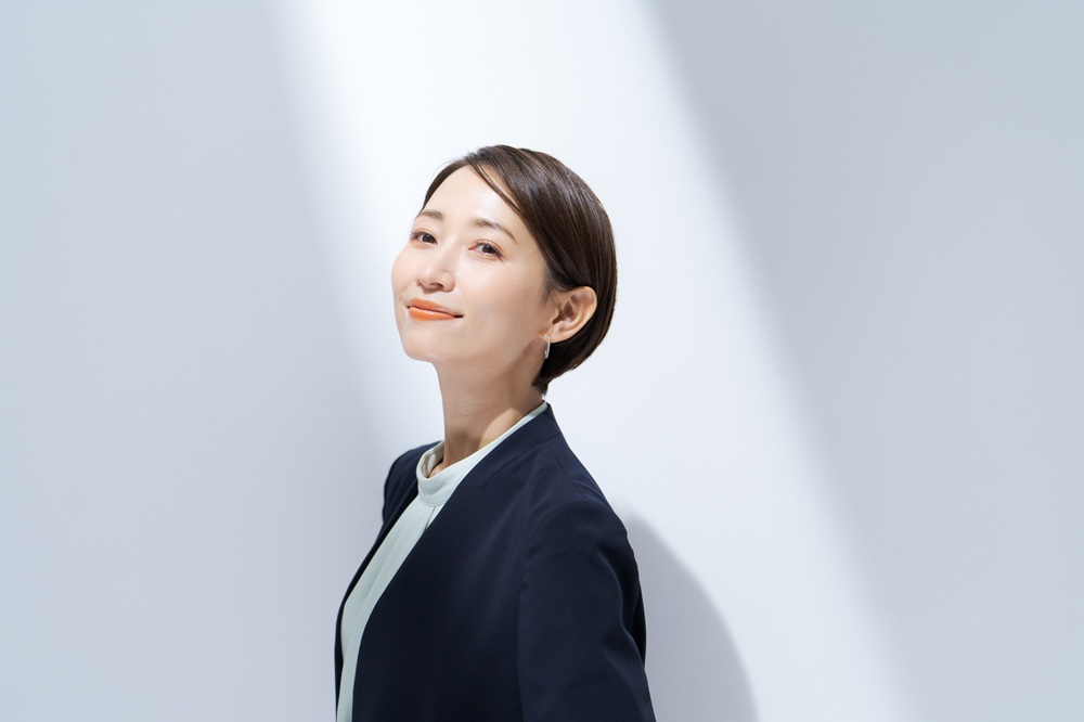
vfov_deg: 14.5
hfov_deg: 21.7
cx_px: 542
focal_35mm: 94
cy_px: 361
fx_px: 2829
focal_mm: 94
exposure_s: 1/320
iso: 400
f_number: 3.2
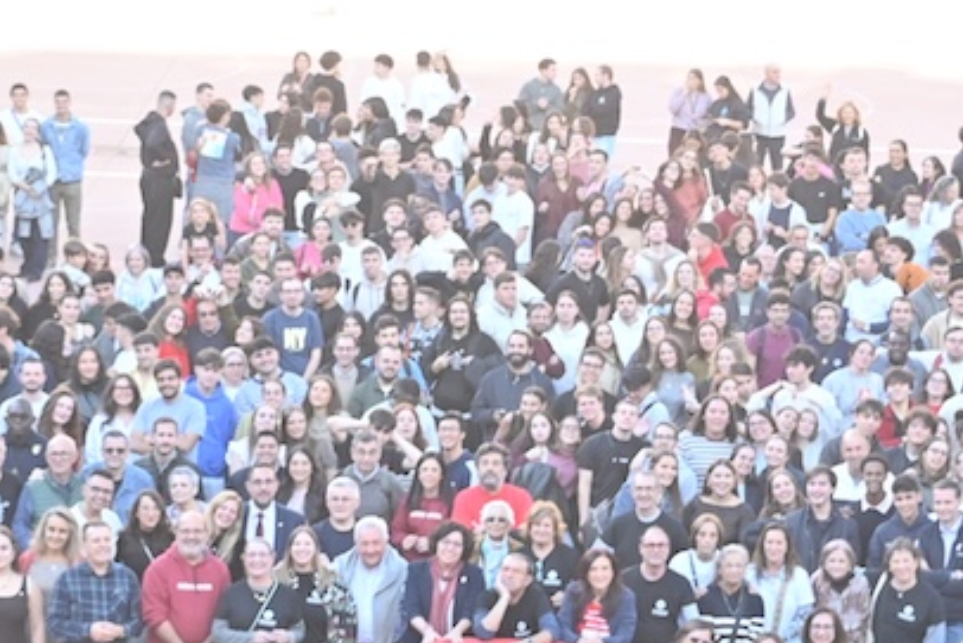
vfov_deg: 10.7
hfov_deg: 15.9
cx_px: 671
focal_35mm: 128
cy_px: 183
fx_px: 3438
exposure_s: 1/125
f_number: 4
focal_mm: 29
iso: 640
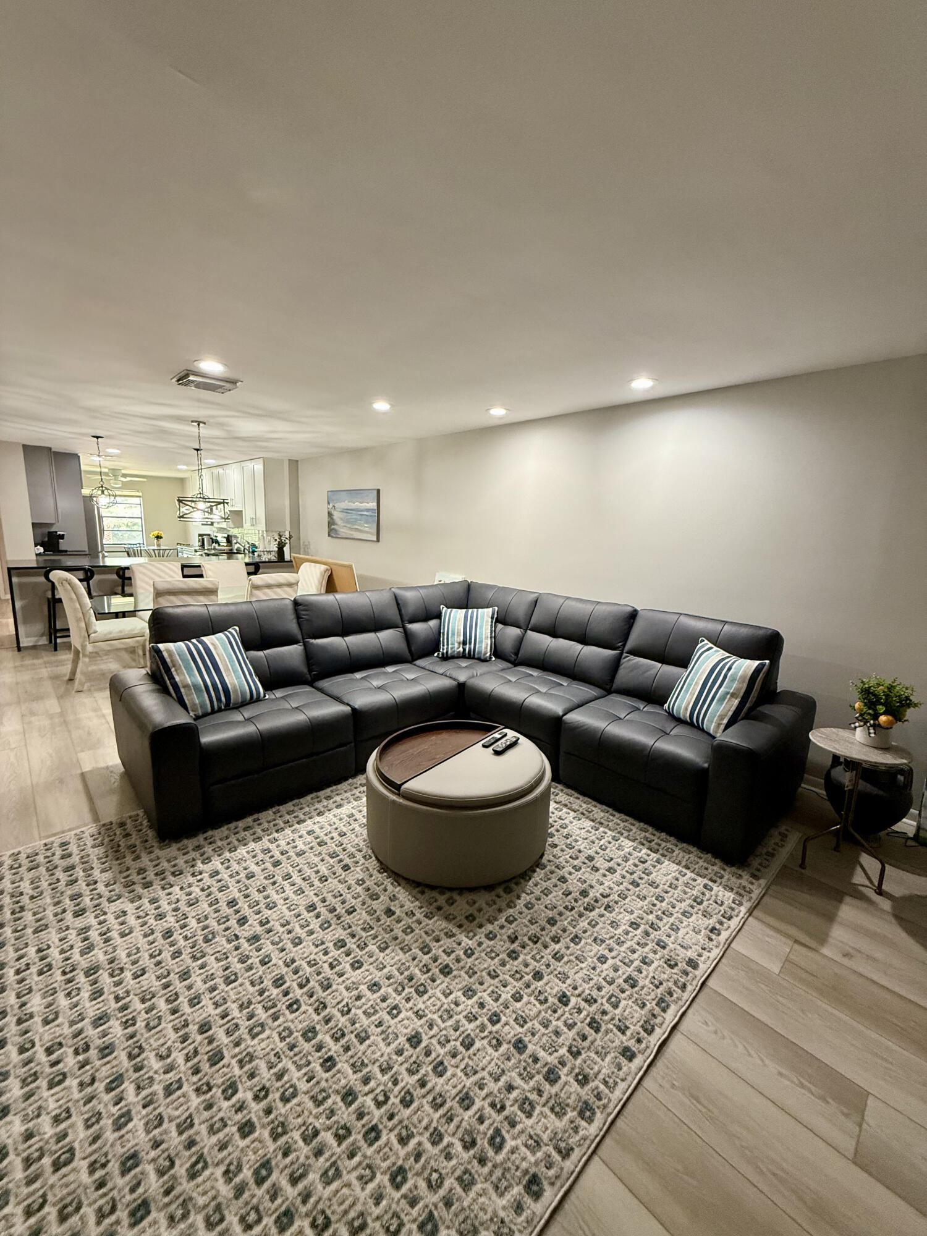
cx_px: 464
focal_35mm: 14
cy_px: 618
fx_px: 500
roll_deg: -1.9
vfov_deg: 102.1
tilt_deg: -9.9
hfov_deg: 85.7
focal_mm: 2.22
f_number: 2.2
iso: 320
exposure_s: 1/60
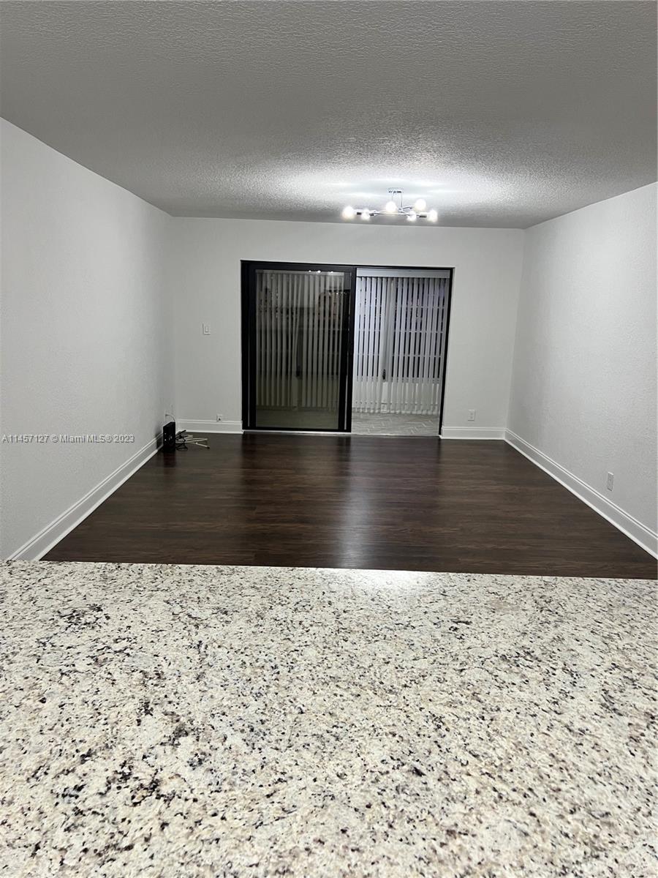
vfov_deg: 67.3
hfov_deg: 53.1
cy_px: 439
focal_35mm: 26
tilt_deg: -11.8
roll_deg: -1.8
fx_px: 659
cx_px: 329
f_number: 1.5
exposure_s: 1/60
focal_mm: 5.7
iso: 100
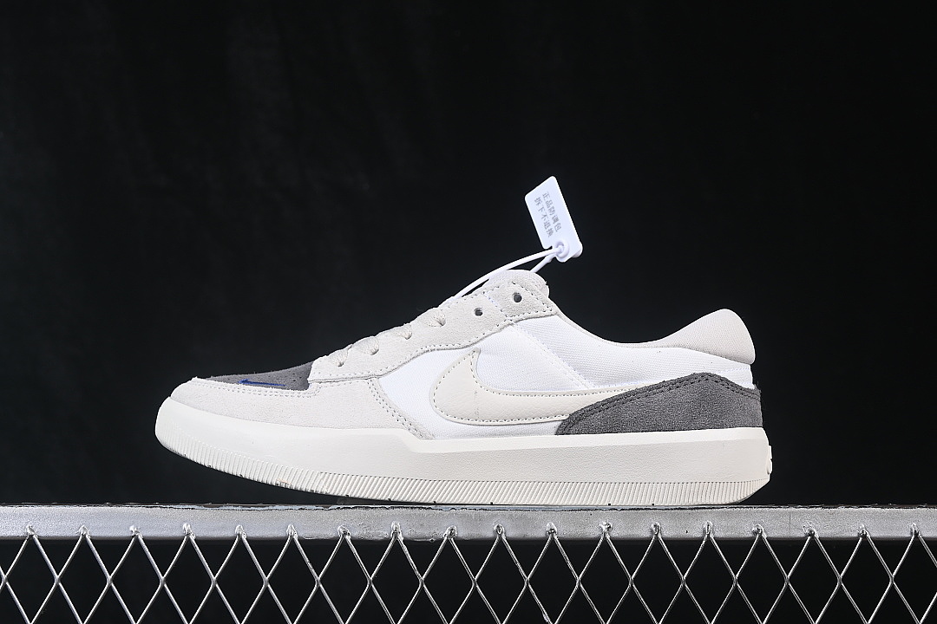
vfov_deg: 18.2
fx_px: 1952
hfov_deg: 27.0
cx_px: 468
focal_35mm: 75
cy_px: 312
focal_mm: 50
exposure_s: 1/80
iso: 160
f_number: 8
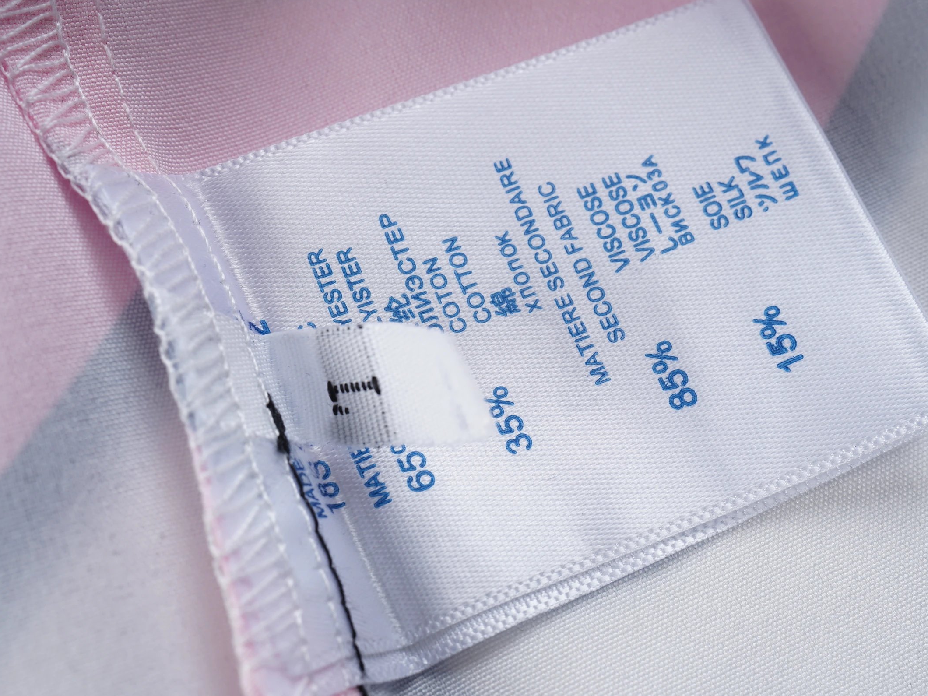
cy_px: 339
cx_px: 534
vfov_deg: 25.2
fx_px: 1555
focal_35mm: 58
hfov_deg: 33.2
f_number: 10
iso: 160
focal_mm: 50
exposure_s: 1/100
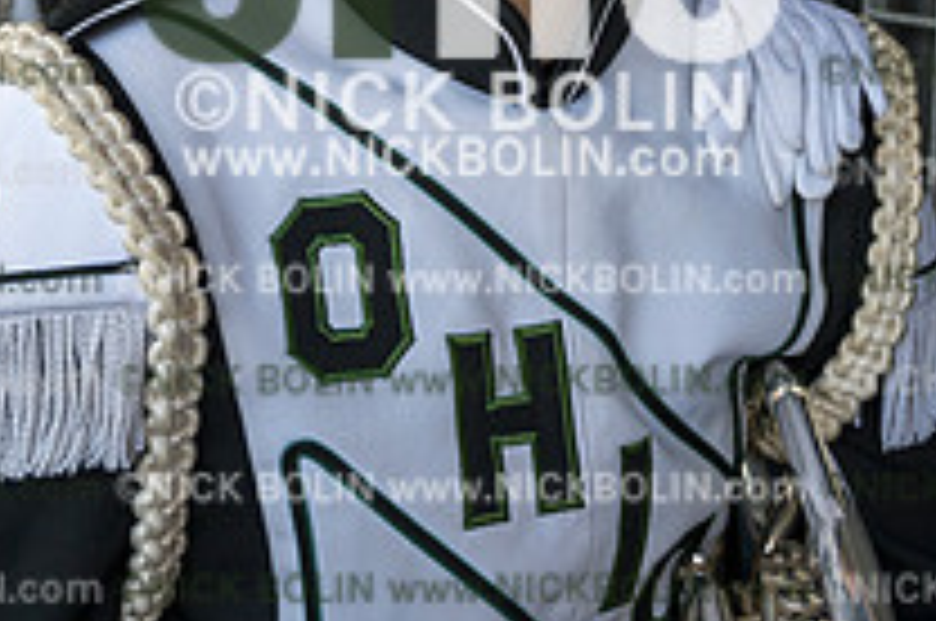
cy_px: -36
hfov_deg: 30.1
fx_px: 1739
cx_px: 459
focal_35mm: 67
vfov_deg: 19.5
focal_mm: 24
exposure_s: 1/200
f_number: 4
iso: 200
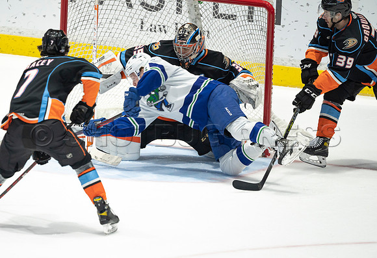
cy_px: 169
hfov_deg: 2.5
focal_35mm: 806
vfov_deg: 1.7
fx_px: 8510
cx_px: 122
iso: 1600
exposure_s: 1/640
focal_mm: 600
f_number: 4
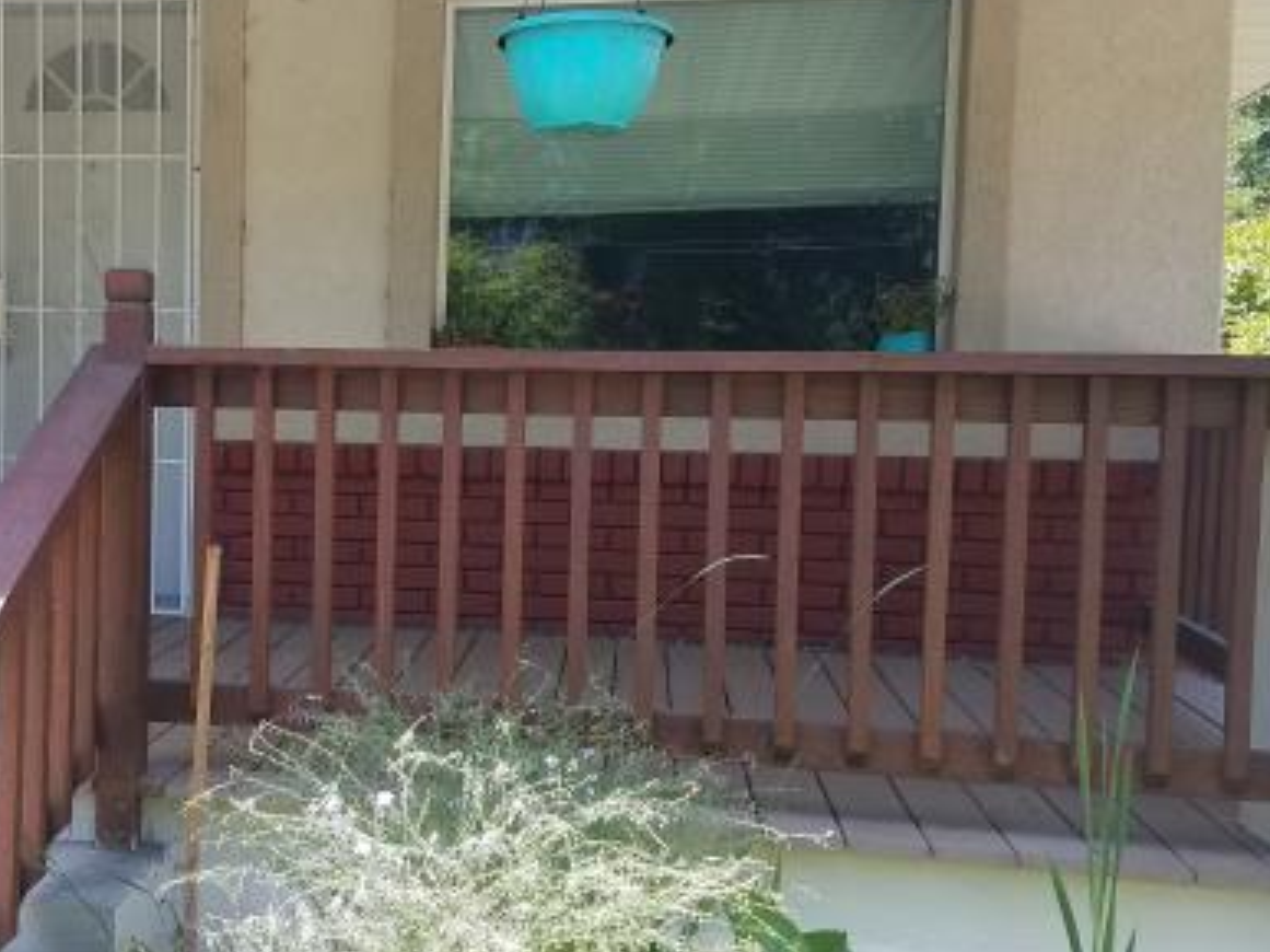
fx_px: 1577
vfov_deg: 33.6
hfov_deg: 42.6
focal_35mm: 43
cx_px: 331
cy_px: 430
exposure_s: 1/297
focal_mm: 4.2
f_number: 1.7
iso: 40
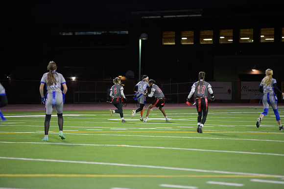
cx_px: 142
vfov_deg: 6.9
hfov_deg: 10.3
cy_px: 94
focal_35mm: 200
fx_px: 1578
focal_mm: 200
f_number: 2.8
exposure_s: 1/200
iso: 1250
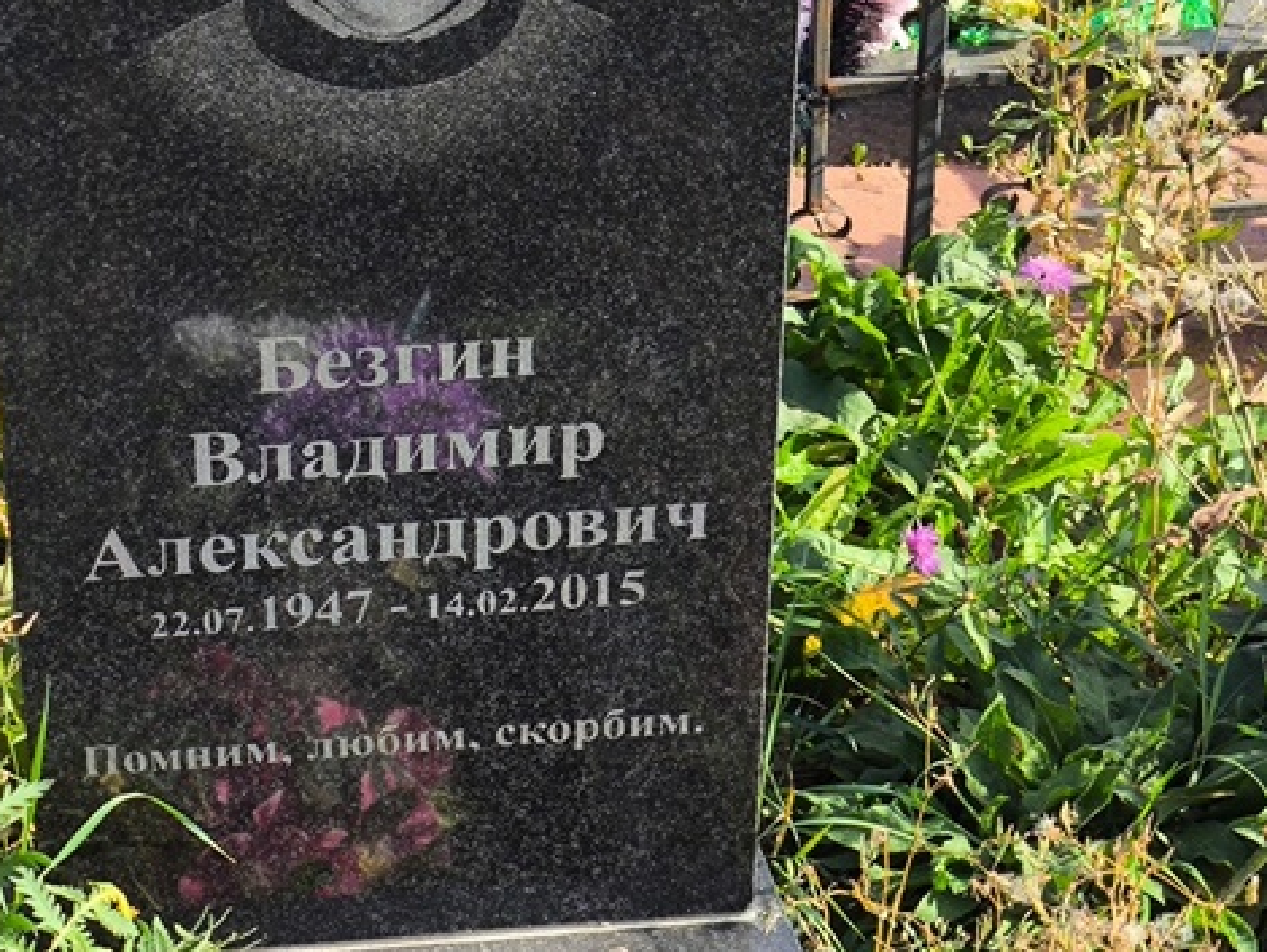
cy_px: 504
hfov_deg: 22.6
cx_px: 201
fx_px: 3113
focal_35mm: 85
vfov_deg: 17.4
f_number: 1.7
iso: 50
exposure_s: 1/832
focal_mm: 4.71
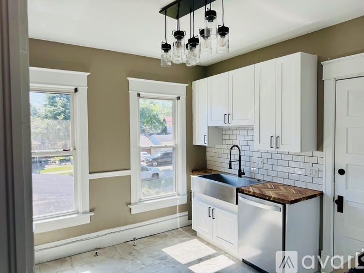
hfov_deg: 71.6
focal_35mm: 24
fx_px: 252
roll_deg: +0.3
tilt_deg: -1.3
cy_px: 136
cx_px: 182
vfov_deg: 56.8
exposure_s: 1/627
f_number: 1.78
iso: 80
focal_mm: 6.76
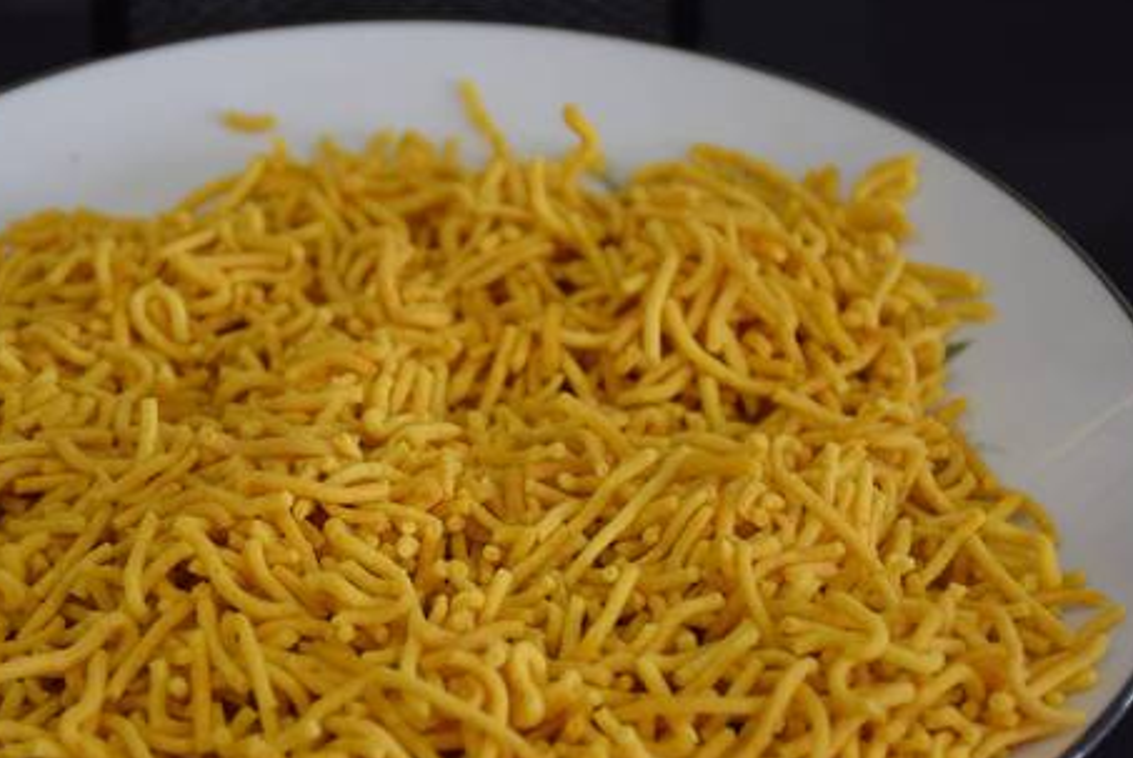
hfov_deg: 16.7
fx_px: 3843
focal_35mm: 122
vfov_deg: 11.3
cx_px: 428
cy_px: 453
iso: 400
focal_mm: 56
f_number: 5
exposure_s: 1/100
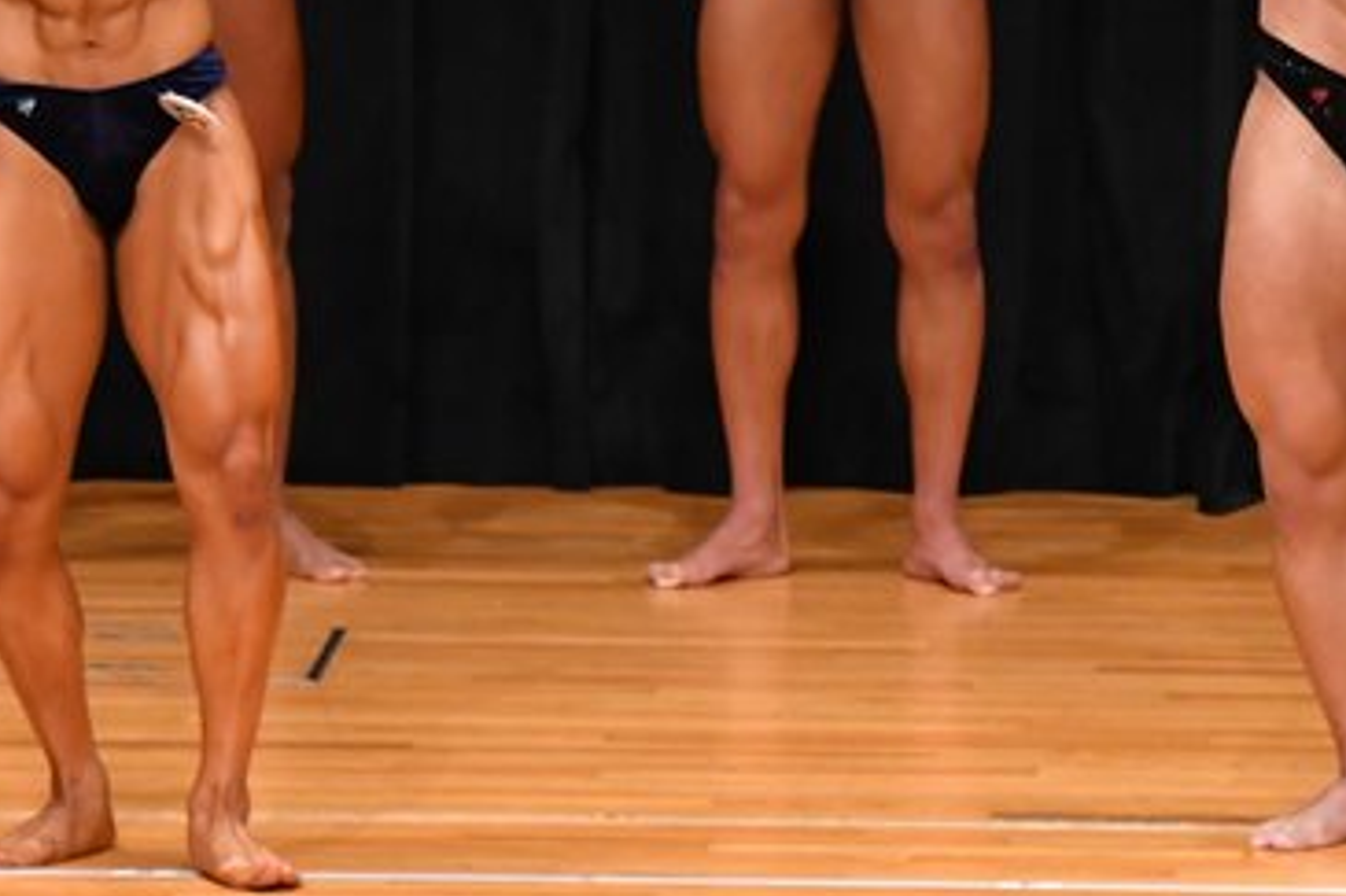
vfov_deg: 2.4
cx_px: 957
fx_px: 21413
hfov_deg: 3.6
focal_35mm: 573
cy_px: 77
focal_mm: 180
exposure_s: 1/400
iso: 4000
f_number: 5.6
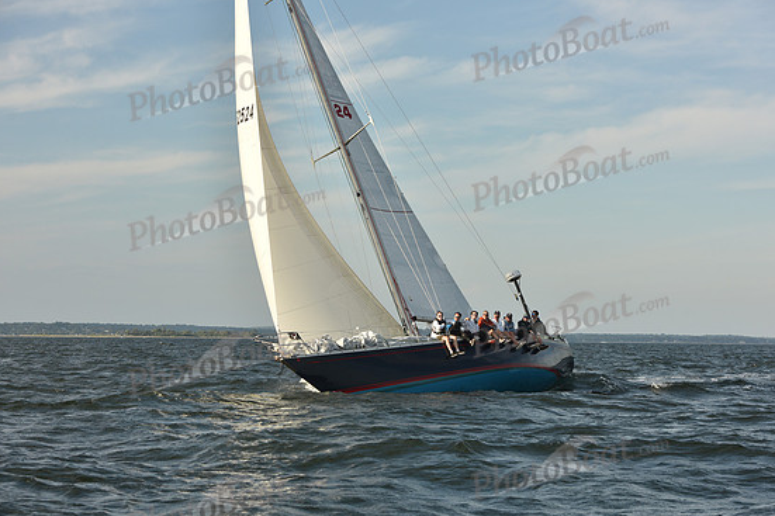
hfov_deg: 25.7
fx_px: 1700
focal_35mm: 79
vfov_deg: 17.3
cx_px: 399
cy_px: 268
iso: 250
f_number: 6.3
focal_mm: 75
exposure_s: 1/1000
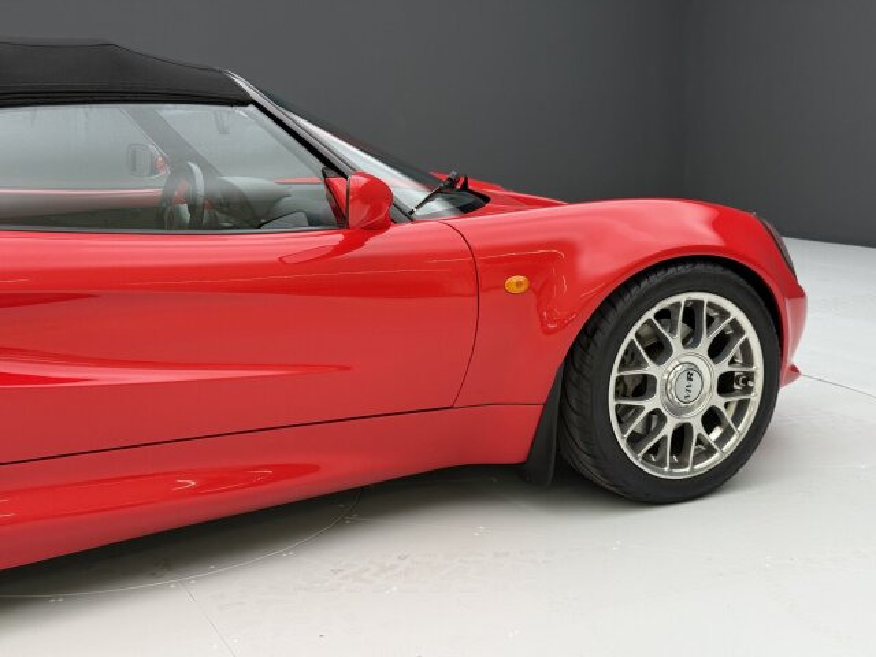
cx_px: 438
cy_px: 328
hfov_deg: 39.7
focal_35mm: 48
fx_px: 1215
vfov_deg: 30.3
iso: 200
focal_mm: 6.76
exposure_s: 1/100
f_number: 1.78
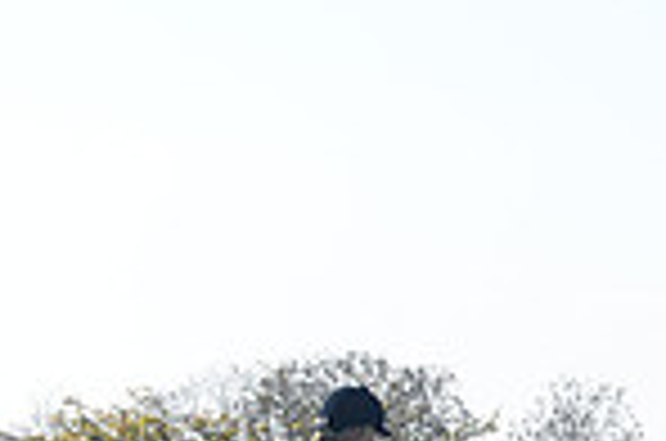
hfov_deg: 4.8
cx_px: -207
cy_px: 810
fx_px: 7975
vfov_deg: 3.2
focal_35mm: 432
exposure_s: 1/1250
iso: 1000
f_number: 7.1
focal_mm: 110
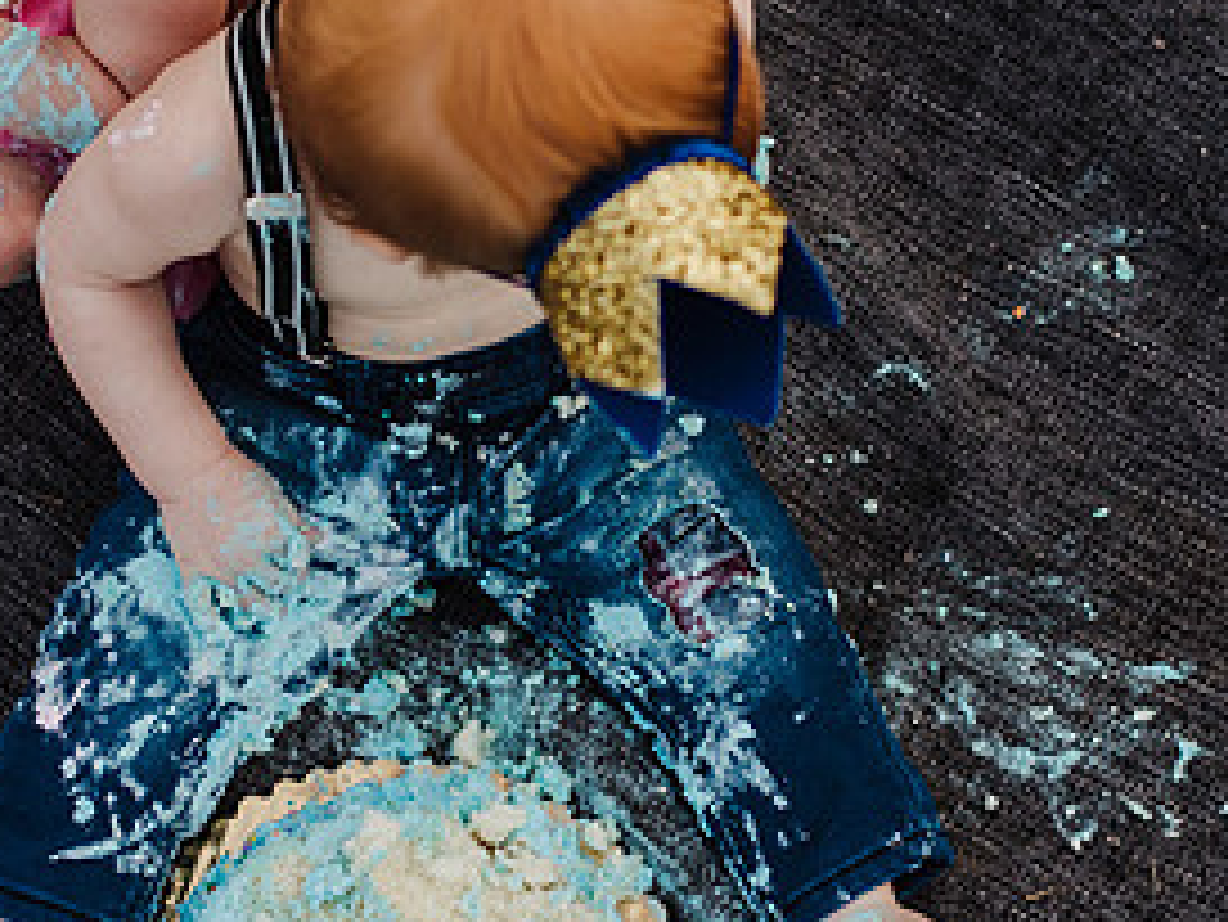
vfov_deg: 14.5
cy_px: 488
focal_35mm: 102
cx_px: 481
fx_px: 3620
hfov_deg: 19.2
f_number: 2.8
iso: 400
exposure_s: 1/500
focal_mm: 50
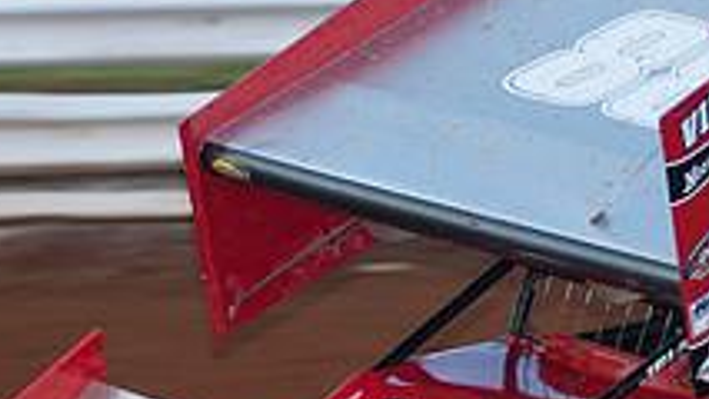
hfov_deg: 5.3
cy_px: 339
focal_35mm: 407
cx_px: 379
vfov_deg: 3.0
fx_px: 7654
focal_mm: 95
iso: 250
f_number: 2.8
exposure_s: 1/400
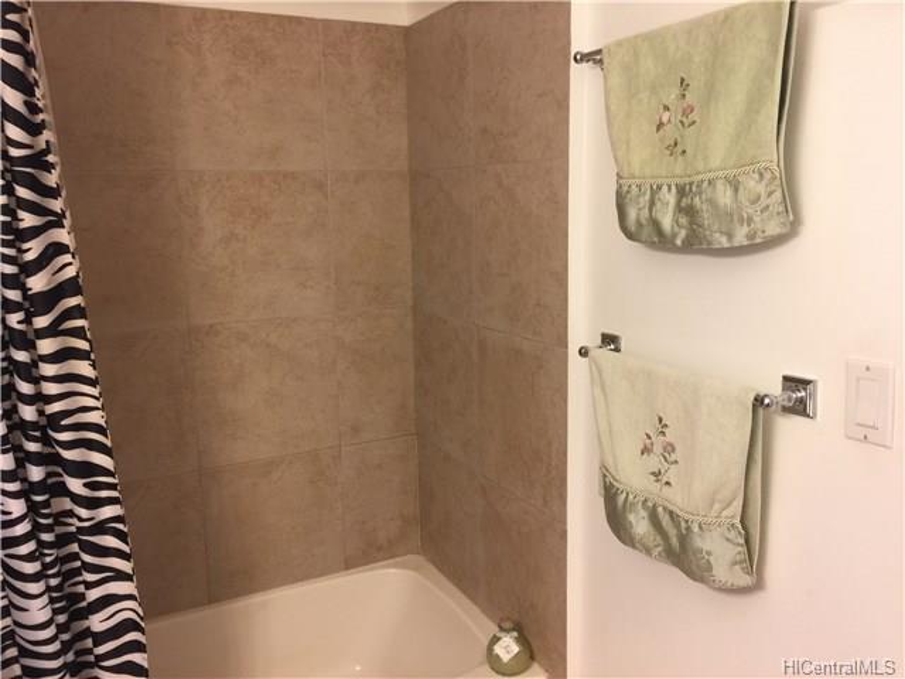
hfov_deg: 61.7
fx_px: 758
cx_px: 452
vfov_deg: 48.2
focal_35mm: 29
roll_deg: -0.6
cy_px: 340
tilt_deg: -9.7
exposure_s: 1/15
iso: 64
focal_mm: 4.15
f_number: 2.2
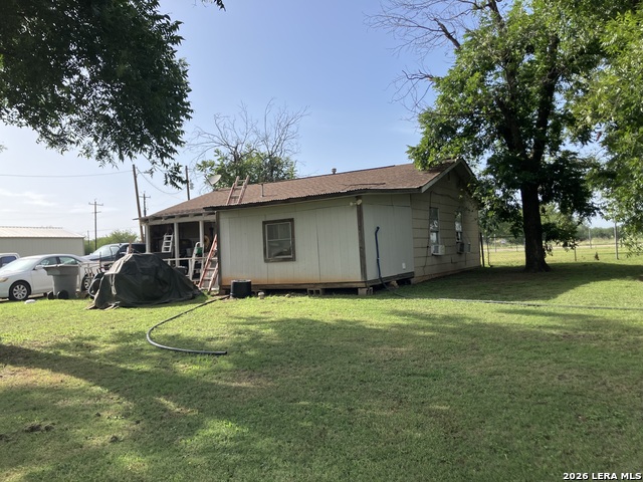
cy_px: 241
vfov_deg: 49.7
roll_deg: +2.7
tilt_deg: +1.7
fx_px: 520
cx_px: 322
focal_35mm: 28
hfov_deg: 63.4
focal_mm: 3.99
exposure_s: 1/1517
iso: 32
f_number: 1.8
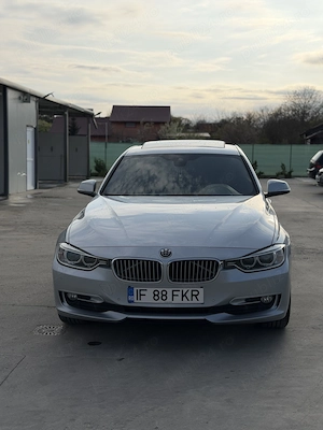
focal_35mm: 48
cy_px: 215
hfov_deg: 30.3
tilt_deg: -6.7
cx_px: 162
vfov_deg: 39.7
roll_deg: -0.8
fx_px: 597
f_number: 1.78
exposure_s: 1/9901
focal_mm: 6.76
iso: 64
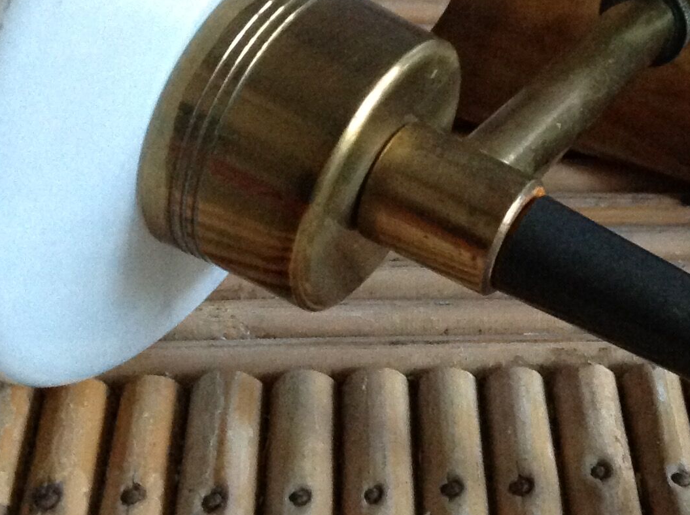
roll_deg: -5.9
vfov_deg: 17.1
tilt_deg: -33.6
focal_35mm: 86
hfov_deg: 22.1
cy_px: 273
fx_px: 1712
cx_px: 646
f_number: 2.4
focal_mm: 4.28
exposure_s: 1/15
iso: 500
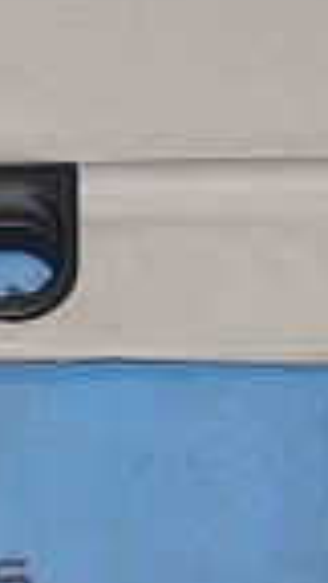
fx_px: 3232
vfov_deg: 10.2
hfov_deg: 5.8
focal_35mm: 209
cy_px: -22
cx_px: -40
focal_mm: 24
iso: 400
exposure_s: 1/160
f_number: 4
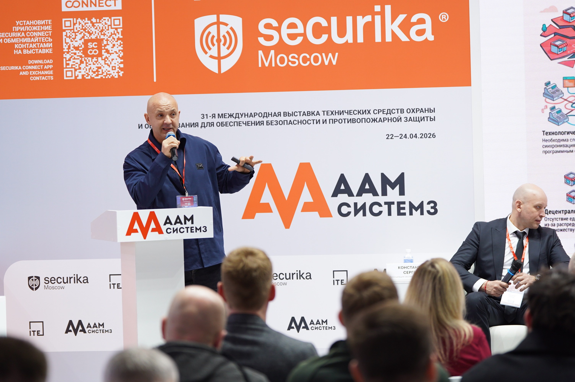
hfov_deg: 20.2
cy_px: 191
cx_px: 288
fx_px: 1612
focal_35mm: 101
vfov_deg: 13.5
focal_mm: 101
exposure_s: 1/160
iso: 800
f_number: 2.8
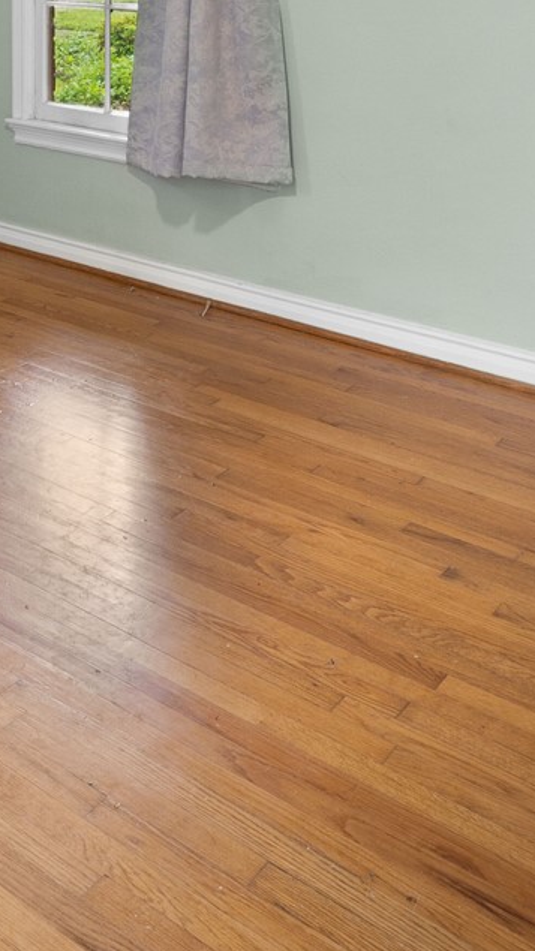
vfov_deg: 40.8
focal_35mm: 43
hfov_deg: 23.2
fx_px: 1085
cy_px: -20
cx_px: -229
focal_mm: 12
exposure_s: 1/3
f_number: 9
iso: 250
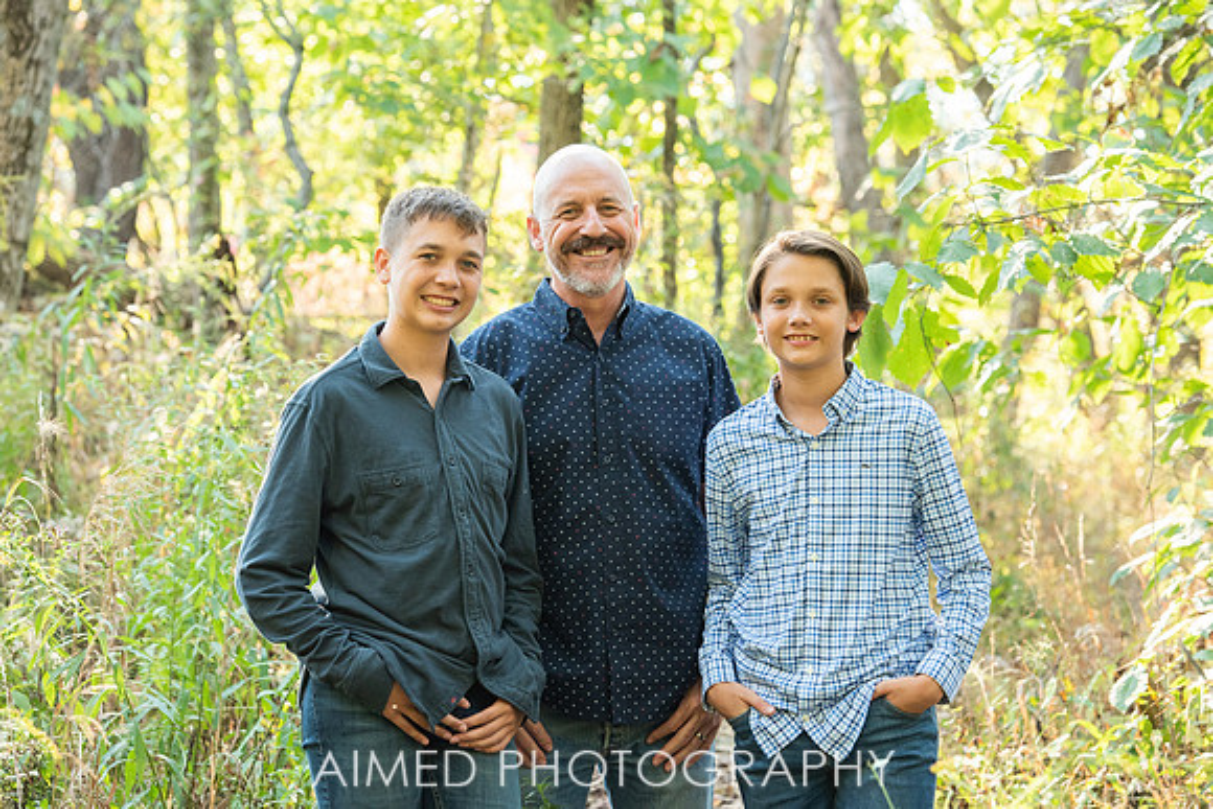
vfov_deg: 11.0
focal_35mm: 124
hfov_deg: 16.5
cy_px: 417
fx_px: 4185
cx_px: 603
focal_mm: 120
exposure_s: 1/250
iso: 1250
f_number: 6.3
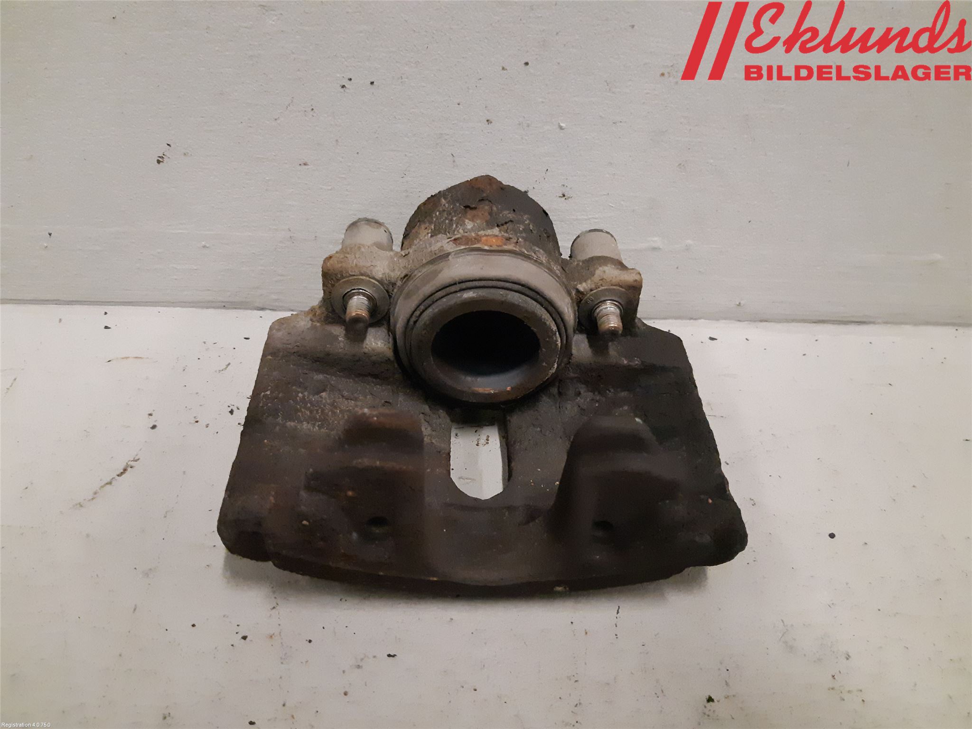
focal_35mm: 26
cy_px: 364
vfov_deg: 53.1
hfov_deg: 67.3
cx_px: 486
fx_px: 730
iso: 800
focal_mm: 3.93
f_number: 1.7
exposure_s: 1/172
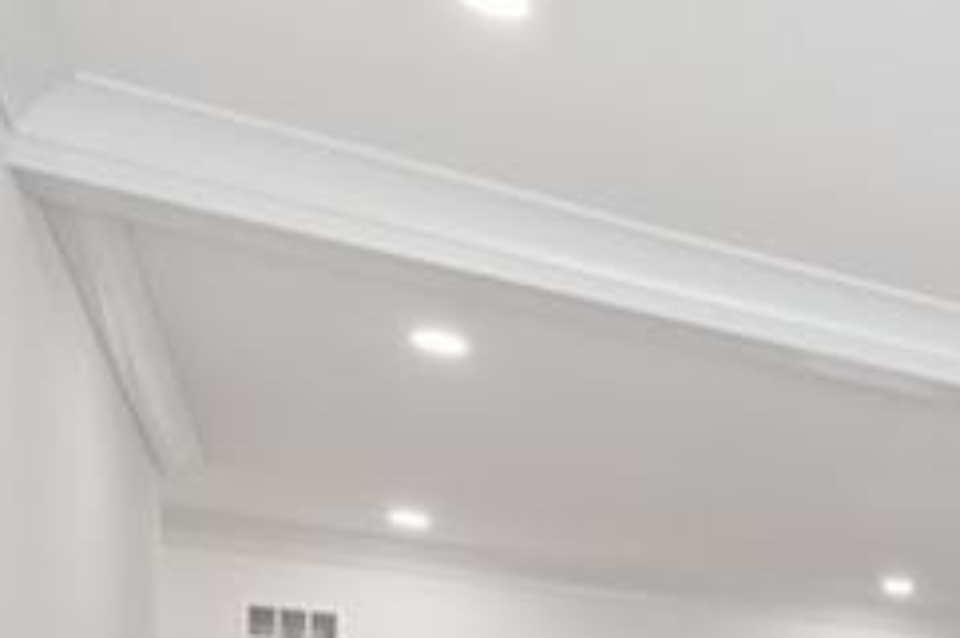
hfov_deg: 28.4
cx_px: 1345
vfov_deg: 21.7
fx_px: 1412
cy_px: 927
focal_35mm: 53
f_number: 8
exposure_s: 1/15
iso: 400
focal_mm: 16
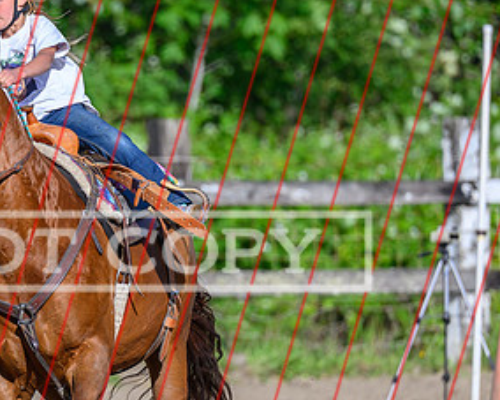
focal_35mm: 577
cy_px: 236
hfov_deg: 3.4
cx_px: 109
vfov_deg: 2.7
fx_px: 8536
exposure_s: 1/2500
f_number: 2.8
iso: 160
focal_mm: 200
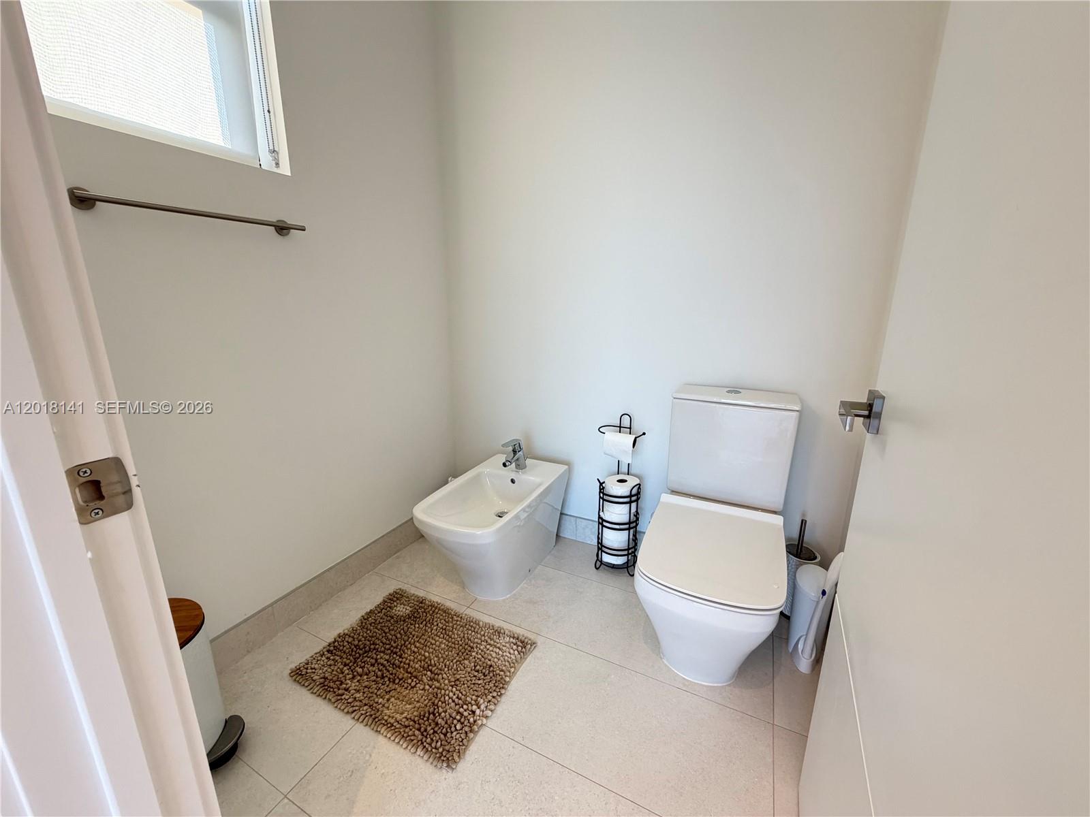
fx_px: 441
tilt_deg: -13.8
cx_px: 545
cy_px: 408
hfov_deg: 102.1
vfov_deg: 85.7
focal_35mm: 14
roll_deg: +0.2
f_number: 2.2
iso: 320
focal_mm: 2.22
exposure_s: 1/60
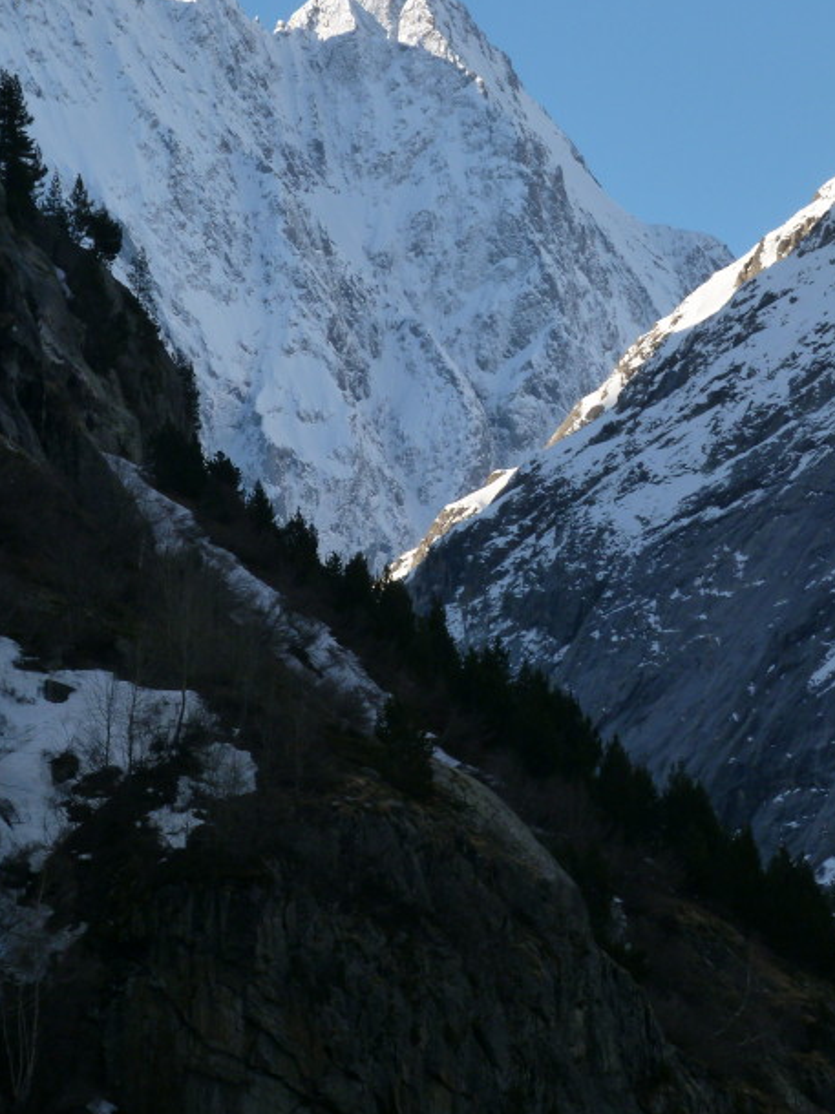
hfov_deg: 5.1
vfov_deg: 6.7
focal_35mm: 294
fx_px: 9462
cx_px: 354
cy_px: 416
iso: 125
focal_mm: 40.4
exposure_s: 1/250
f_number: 6.3
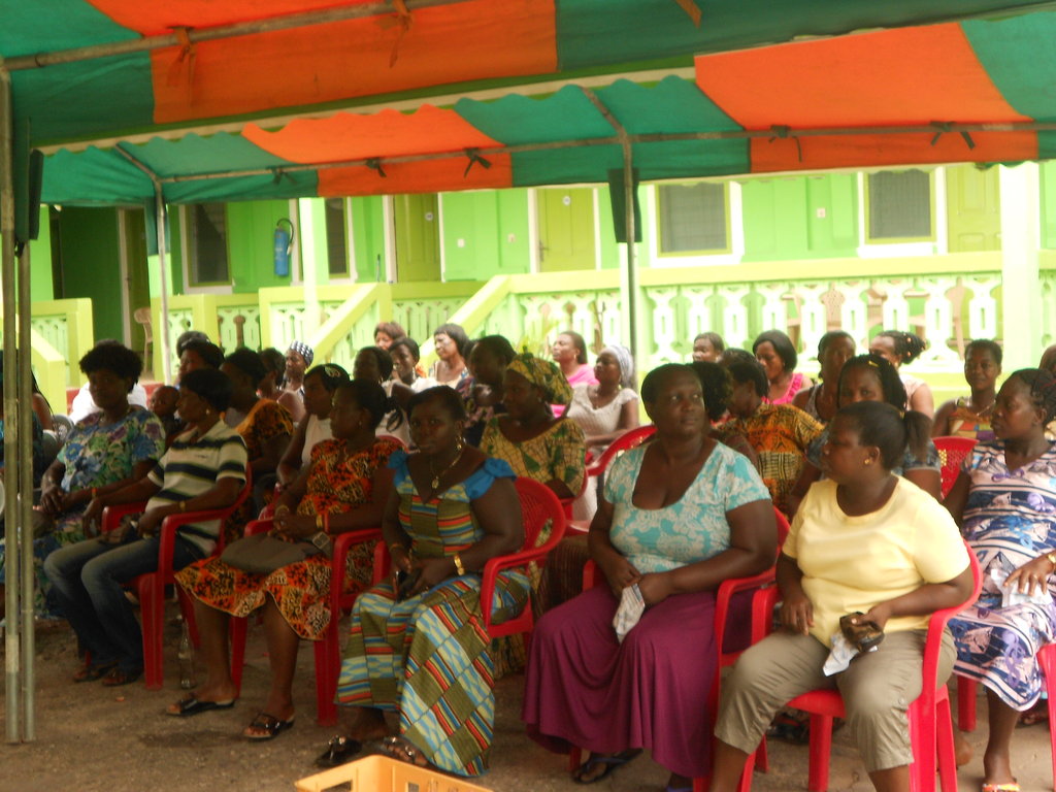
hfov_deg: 38.9
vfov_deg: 29.7
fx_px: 1495
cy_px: 396
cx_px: 528
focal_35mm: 49
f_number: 4.5
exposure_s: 1/60
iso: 100
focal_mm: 8.8
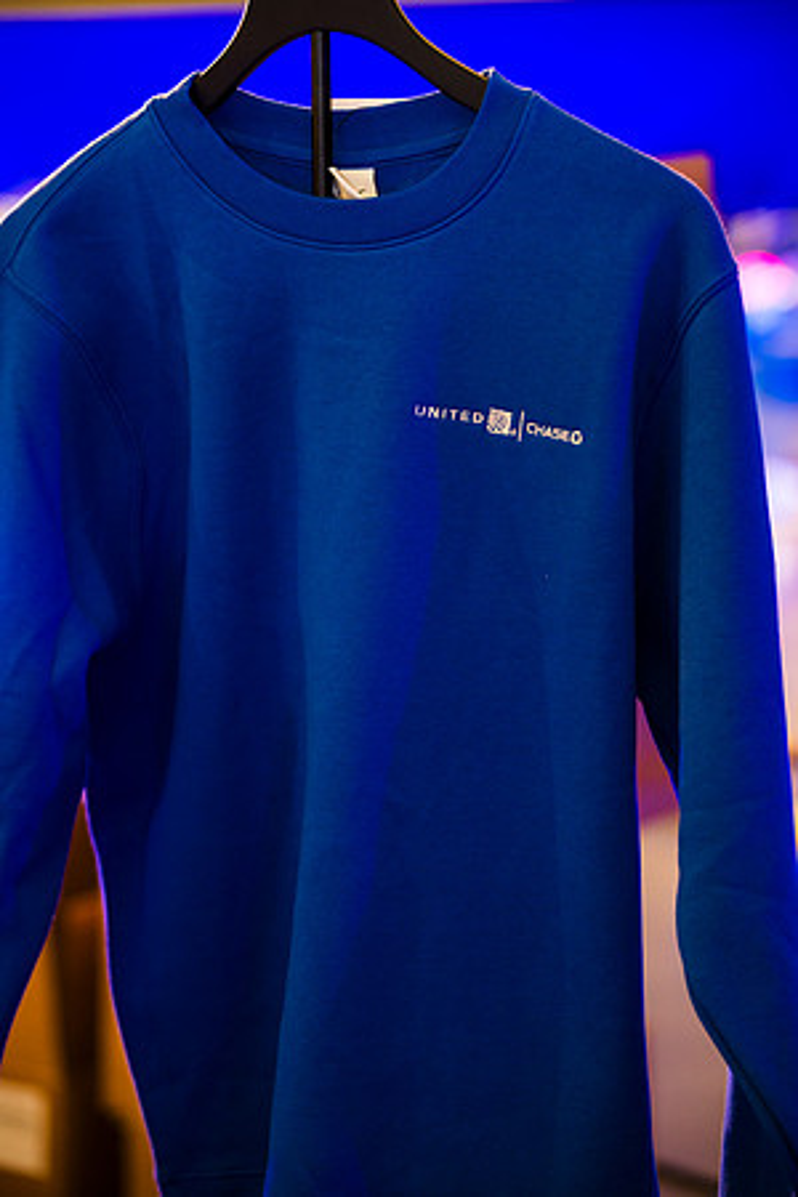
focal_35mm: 73
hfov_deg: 18.7
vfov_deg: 27.7
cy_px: 598
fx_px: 2427
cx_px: 399
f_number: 2.5
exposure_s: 1/15
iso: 450
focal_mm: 73
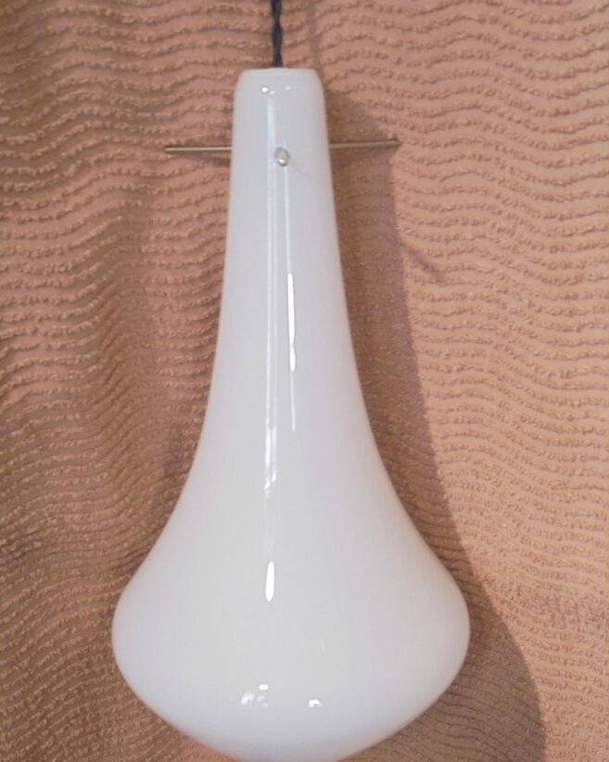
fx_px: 1036
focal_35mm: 46
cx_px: 298
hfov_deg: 32.8
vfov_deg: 40.3
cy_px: 390
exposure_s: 1/8
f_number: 4.5
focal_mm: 7.8
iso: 400
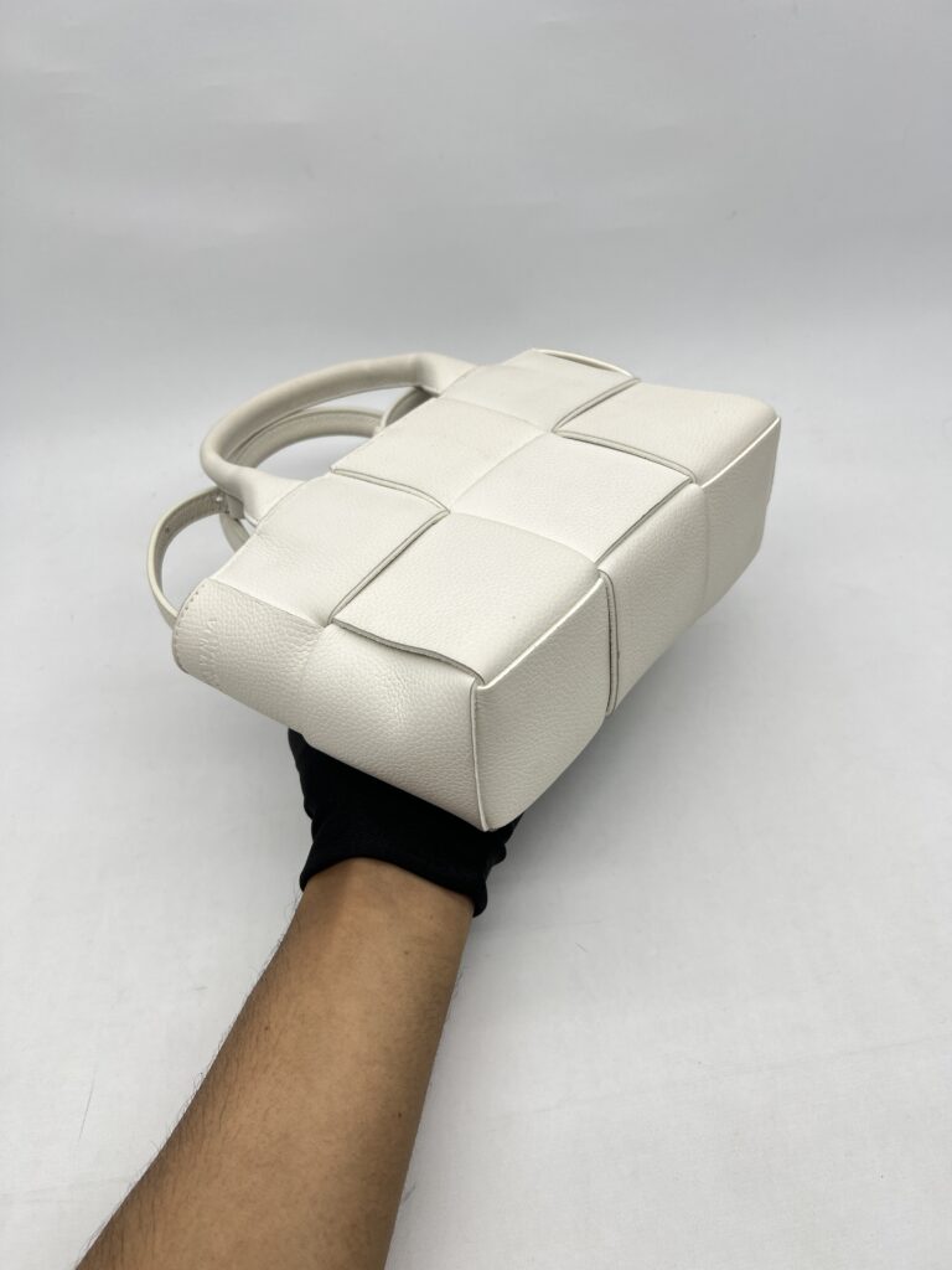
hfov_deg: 53.1
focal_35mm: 26
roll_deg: +3.1
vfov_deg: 67.3
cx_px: 476
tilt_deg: -42.5
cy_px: 635
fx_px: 953
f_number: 1.5
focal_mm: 5.7
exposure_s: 1/180
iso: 40
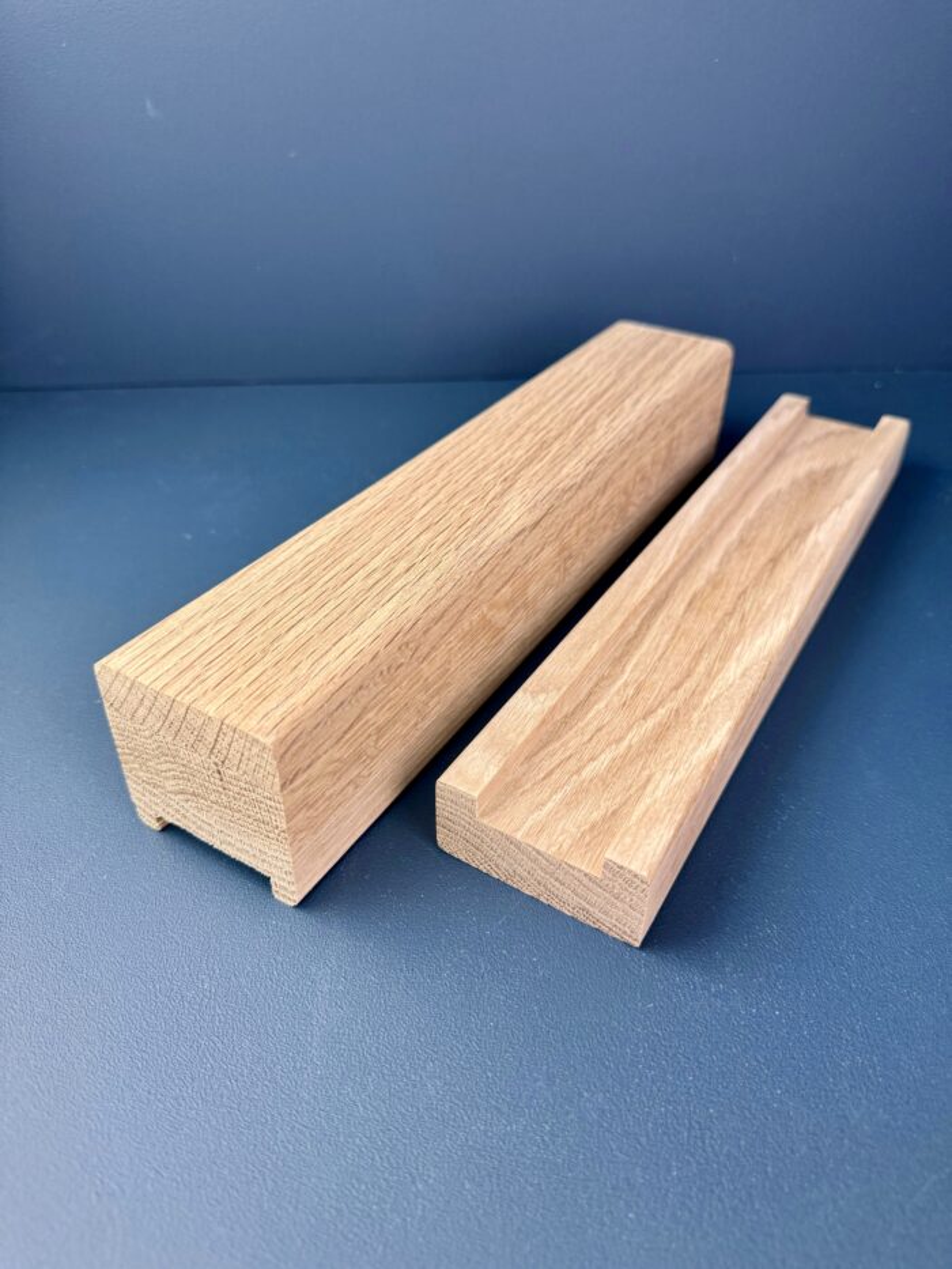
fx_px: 880
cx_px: 476
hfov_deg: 56.8
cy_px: 634
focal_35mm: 24
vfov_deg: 71.6
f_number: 1.78
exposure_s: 1/100
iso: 160
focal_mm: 6.76
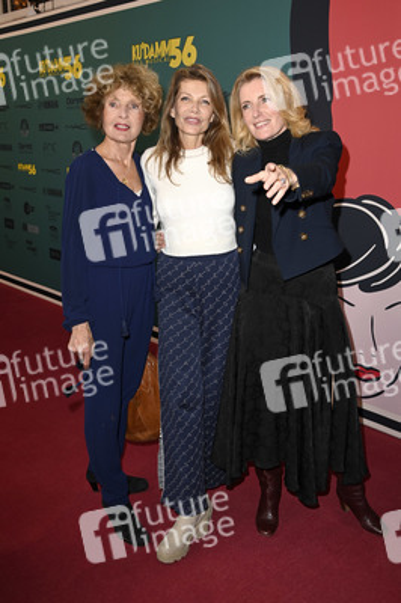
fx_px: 569
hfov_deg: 38.8
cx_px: 200
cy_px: 302
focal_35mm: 34
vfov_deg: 55.8
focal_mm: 34
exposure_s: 1/160
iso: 500
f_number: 5.6
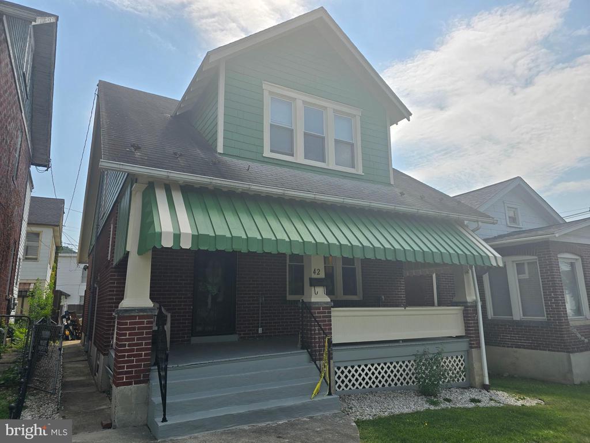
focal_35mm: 23
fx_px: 392
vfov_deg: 58.9
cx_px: 295
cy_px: 222
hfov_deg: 73.9
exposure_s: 1/1488
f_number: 1.7
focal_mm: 6.3
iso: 12
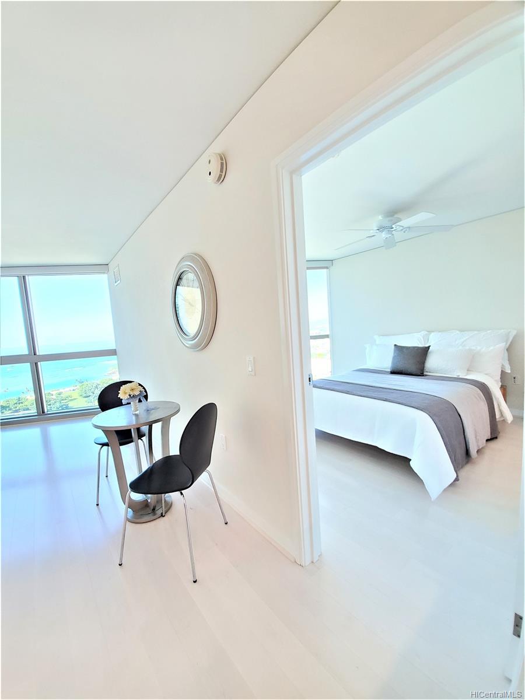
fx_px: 263
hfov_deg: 89.9
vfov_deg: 106.2
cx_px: 262
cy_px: 350
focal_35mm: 13
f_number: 2.2
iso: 320
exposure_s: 1/59
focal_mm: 1.8
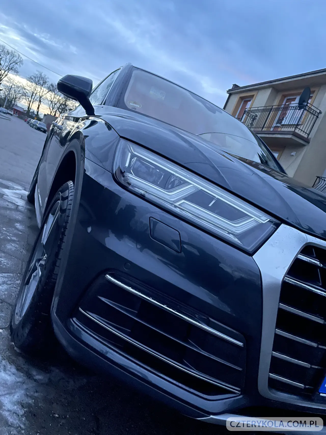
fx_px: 327
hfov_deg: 53.1
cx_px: 163
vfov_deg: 67.3
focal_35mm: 26
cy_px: 218
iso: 3200
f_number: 1.6
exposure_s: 1/30
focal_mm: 4.2
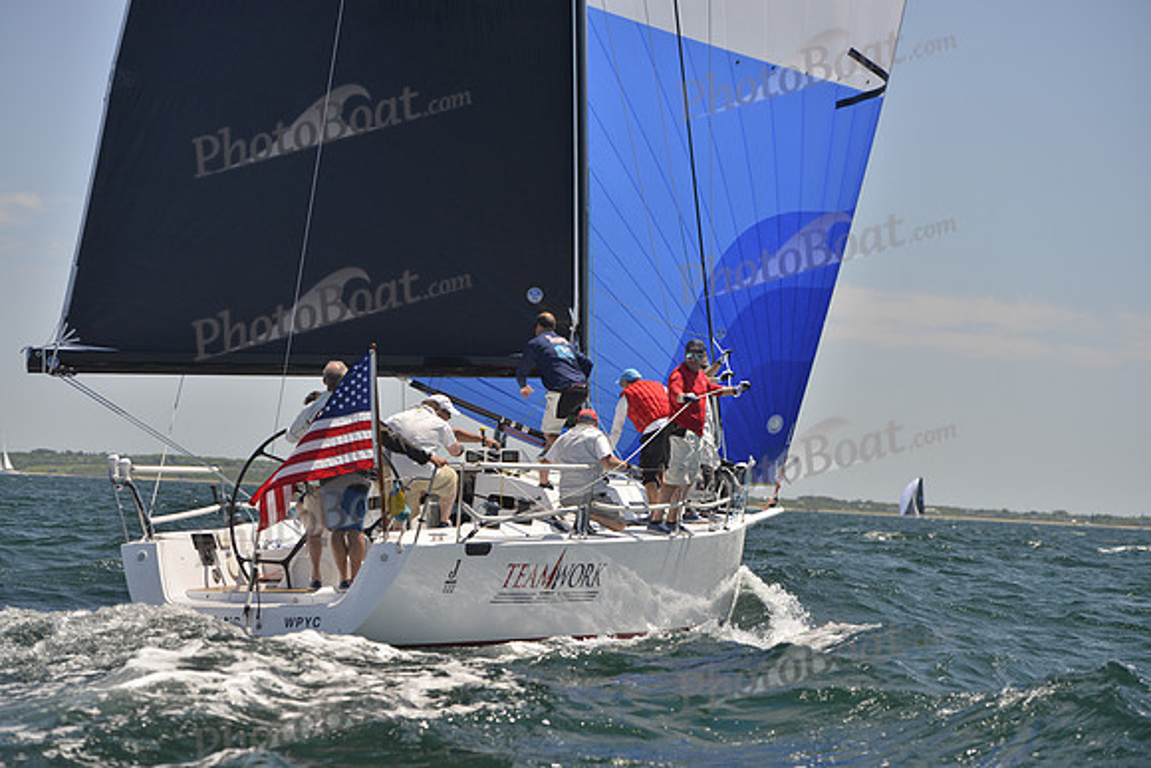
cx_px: 576
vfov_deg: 14.9
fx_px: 2942
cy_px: 384
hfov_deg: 22.1
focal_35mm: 92
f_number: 4.5
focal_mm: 92
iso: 280
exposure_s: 1/1250
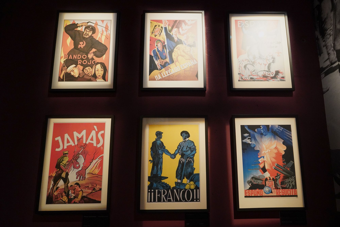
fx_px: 227
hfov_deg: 73.7
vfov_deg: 53.1
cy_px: 114
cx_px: 170
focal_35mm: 24
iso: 6400
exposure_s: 1/80
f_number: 11
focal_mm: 24
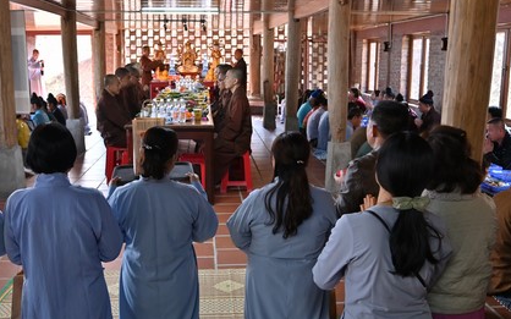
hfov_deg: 51.5
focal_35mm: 38
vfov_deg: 33.5
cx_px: 232
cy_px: 149
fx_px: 529
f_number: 4.5
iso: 640
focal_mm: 24
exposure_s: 1/200
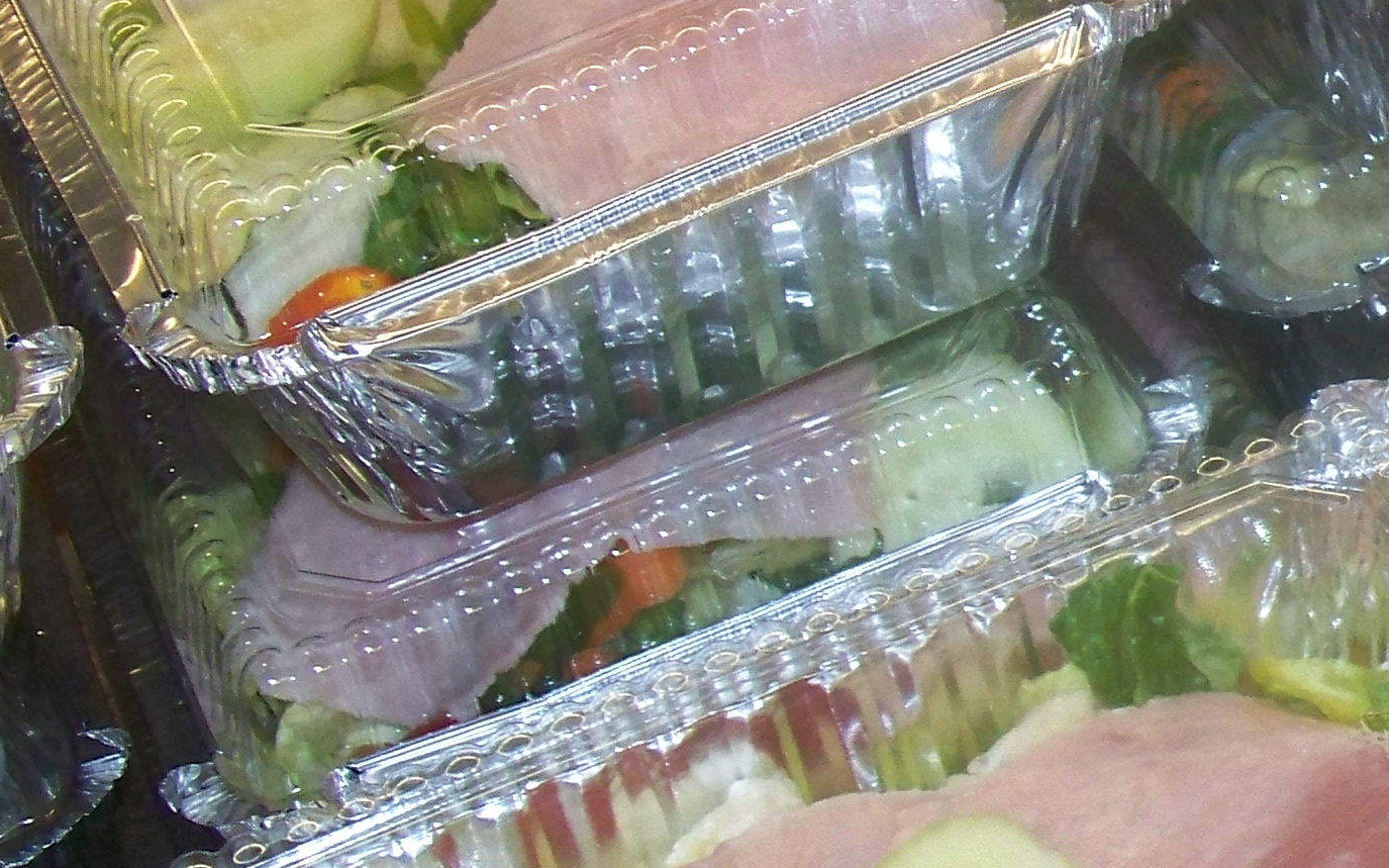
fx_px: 4201
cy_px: 157
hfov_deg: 17.3
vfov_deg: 11.7
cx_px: 1929
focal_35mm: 111
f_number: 2.8
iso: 200
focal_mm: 7.54
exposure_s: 1/60
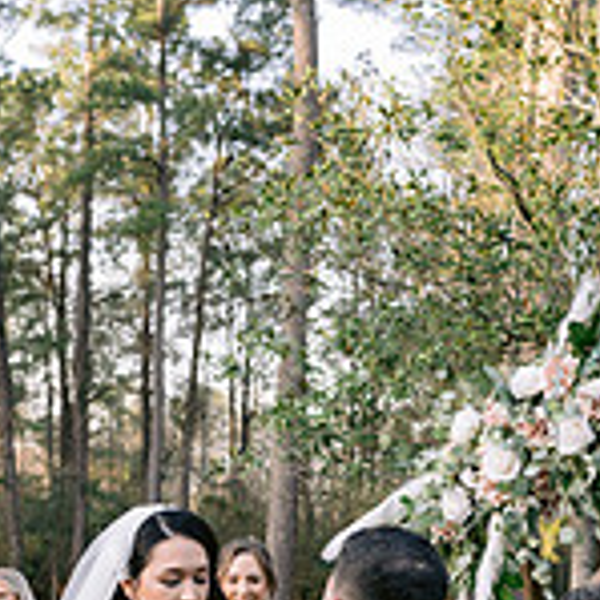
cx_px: 109
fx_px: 1765
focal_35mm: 90
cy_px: 709
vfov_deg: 18.4
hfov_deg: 19.1
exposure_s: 1/200
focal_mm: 35
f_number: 4
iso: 400
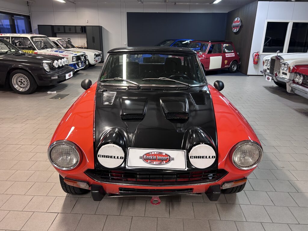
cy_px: 116
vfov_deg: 53.1
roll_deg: +0.0
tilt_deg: -17.9
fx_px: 231
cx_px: 154
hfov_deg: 67.3
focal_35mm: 26
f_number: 1.5
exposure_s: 1/50
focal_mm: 5.7
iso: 250
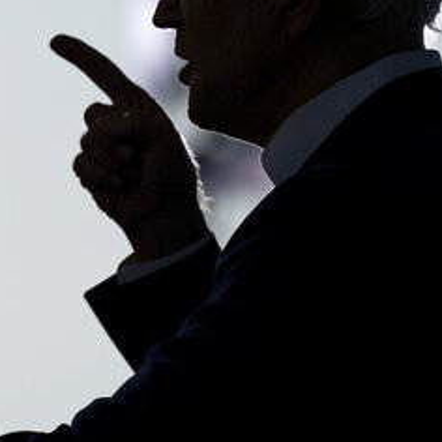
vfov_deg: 1.8
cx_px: -112
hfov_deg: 1.8
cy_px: 131
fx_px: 14359
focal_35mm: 994
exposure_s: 1/6400
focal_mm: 400
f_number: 5.6
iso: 640
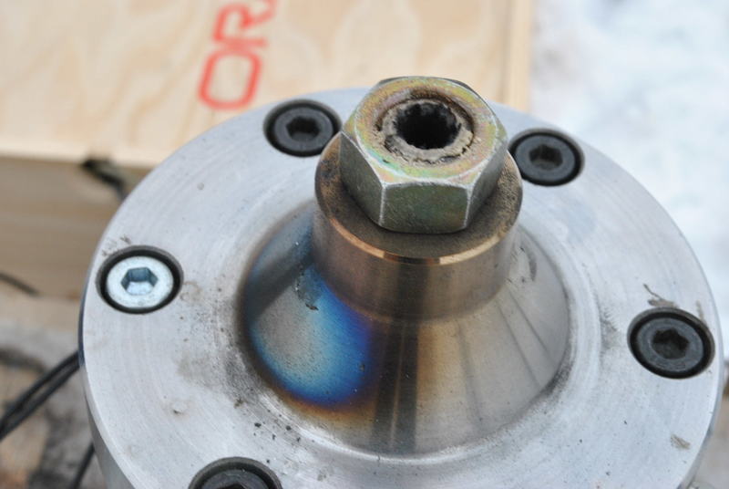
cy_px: 244
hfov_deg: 27.0
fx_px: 1521
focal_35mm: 75
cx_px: 364
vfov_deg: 18.2
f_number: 16
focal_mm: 50
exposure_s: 1/30
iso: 800
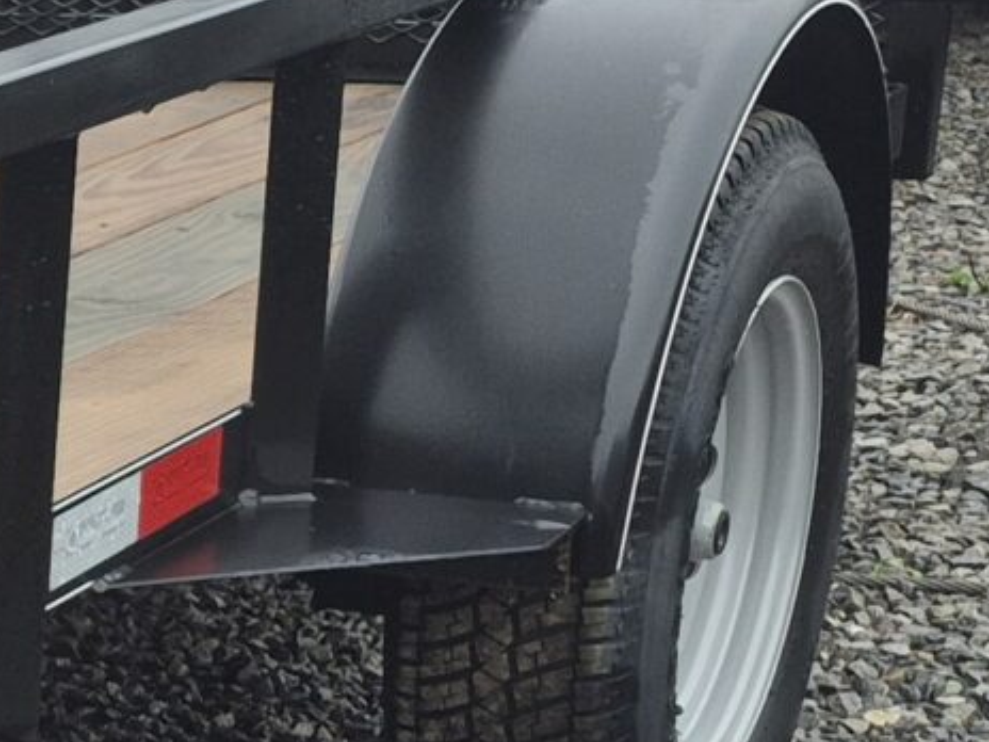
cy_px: 591
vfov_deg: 11.6
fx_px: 3628
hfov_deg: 12.5
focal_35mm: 127
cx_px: -1311
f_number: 1.8
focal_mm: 5.4
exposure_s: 1/180
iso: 40
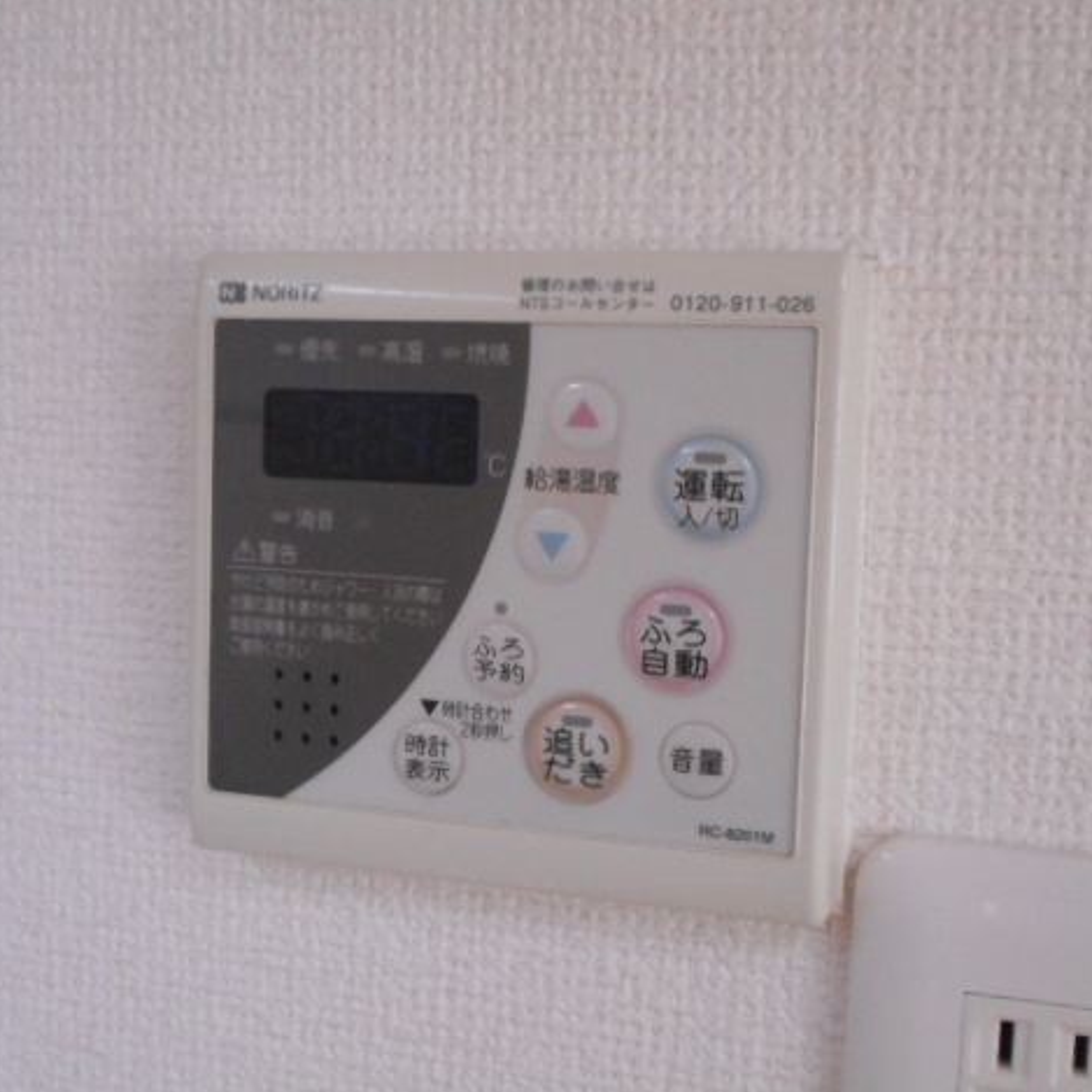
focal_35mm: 47
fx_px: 1677
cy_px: 552
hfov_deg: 36.0
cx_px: 580
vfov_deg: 36.1
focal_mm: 6.9
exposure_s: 1/125
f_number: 4.5
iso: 800
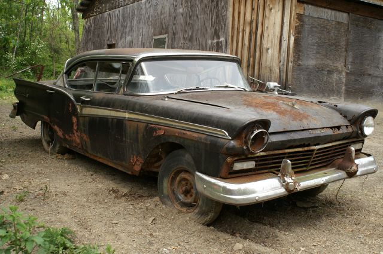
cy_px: 127
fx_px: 446
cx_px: 192
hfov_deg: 46.5
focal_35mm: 42
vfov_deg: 31.8
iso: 125
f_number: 6.3
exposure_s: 1/160
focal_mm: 28
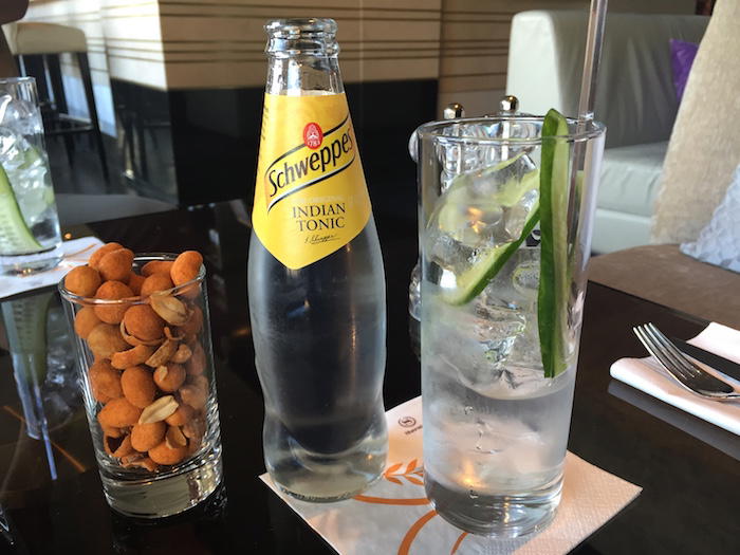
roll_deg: -0.3
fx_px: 620
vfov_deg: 48.2
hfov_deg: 61.7
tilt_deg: -21.5
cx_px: 370
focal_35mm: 29
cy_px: 278
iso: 64
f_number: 2.2
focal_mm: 4.15
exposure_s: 1/30
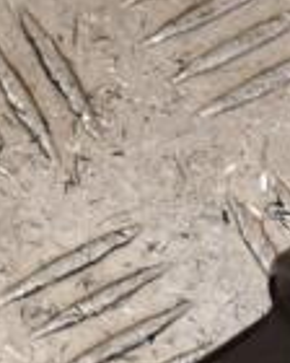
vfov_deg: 5.5
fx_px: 3766
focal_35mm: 351
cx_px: 394
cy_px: 283
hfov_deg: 4.4
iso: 800
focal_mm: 58
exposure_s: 1/200
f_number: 10
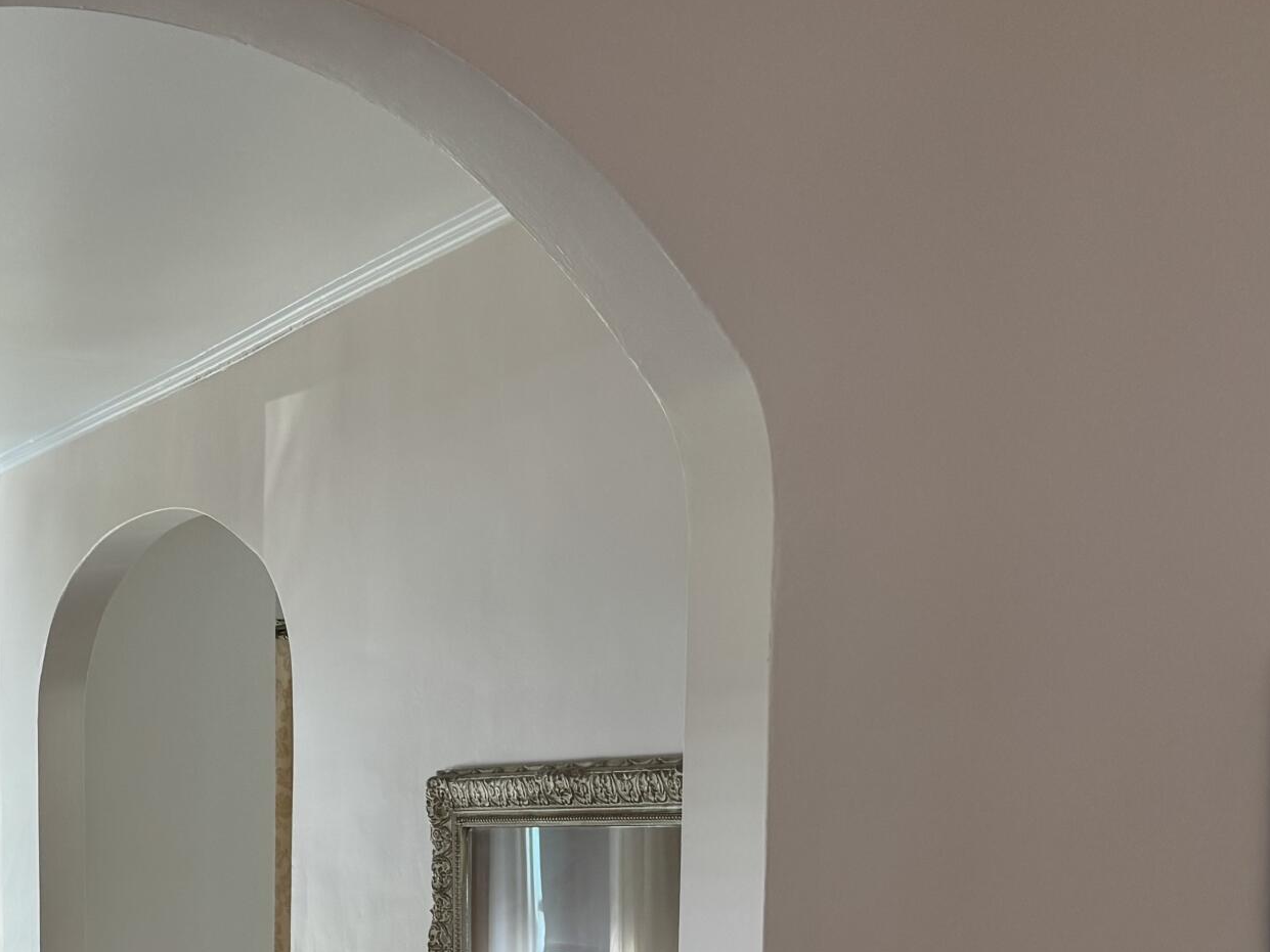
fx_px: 2128
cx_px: 26
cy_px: 1026
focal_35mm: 58
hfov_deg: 31.0
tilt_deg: -5.7
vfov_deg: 23.8
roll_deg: +0.4
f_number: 1.78
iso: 125
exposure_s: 1/60
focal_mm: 6.76
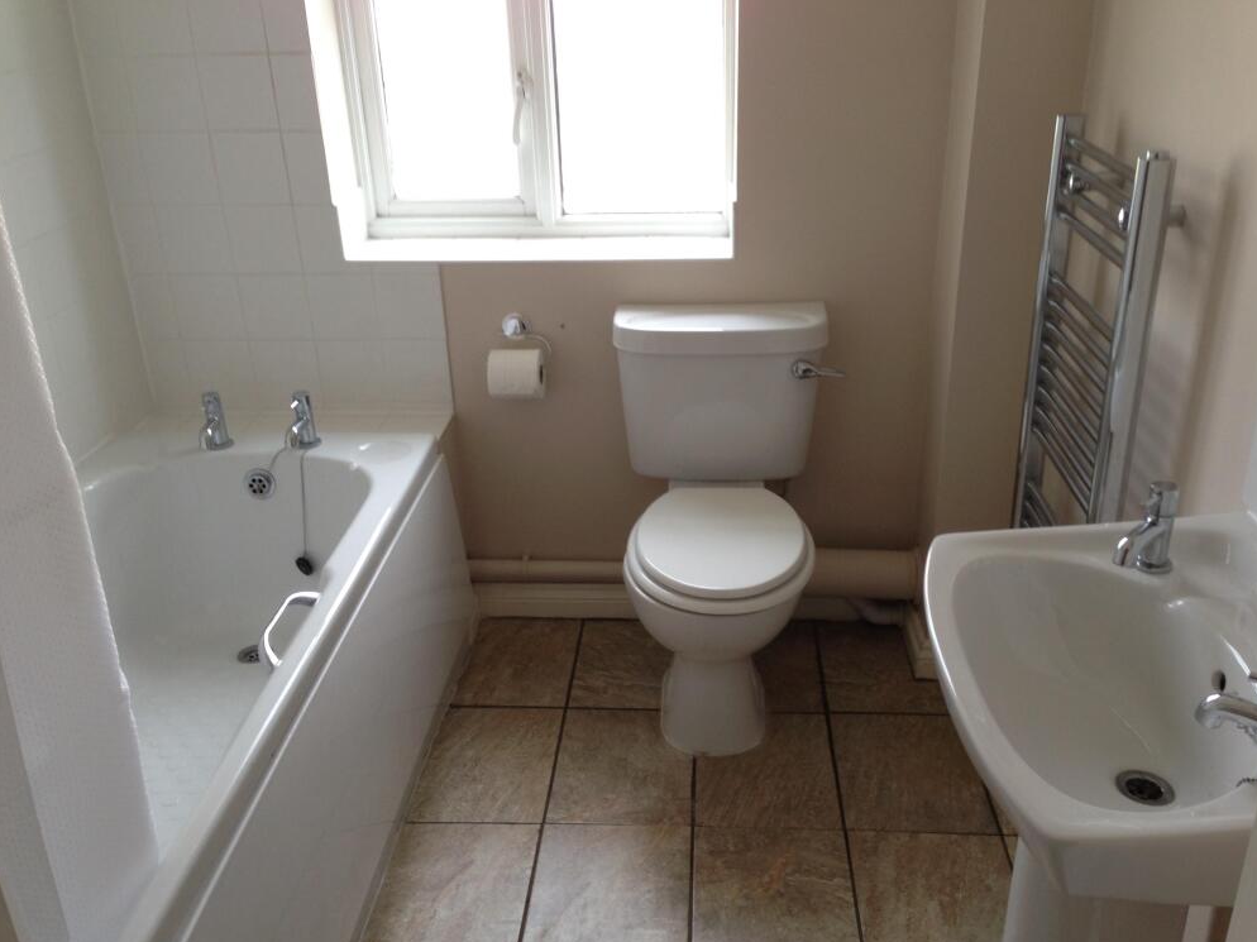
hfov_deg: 54.0
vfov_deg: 41.8
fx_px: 1234
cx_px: 644
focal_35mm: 34
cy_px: 483
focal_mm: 4.12
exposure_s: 1/30
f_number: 2.4
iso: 50
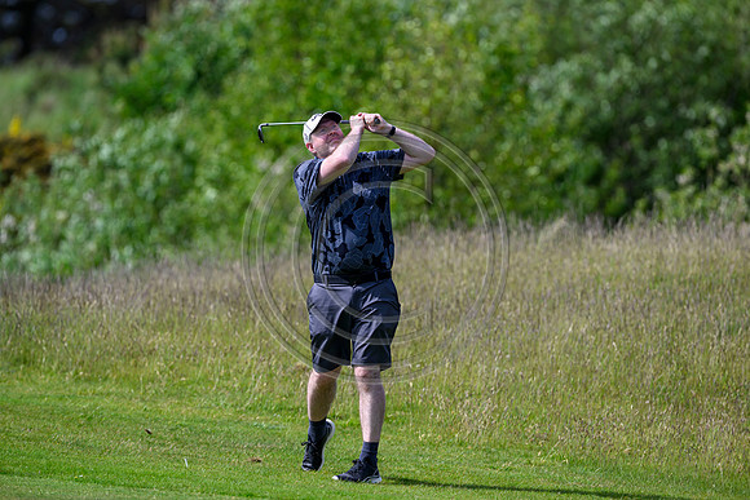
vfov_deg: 3.4
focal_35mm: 400
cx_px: 375
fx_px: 8335
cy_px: 250
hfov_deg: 5.2
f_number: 4
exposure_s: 1/4000
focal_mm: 400
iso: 500
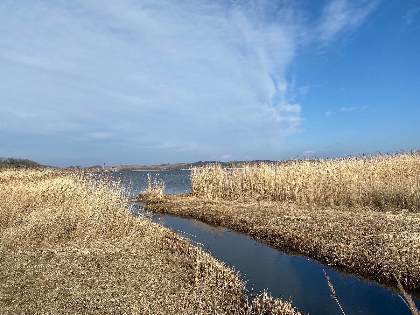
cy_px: 158
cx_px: 210
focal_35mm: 26
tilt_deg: +2.3
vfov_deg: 53.1
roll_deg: +0.1
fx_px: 315
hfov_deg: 67.3
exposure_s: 1/4444
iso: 32
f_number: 1.8
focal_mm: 4.25
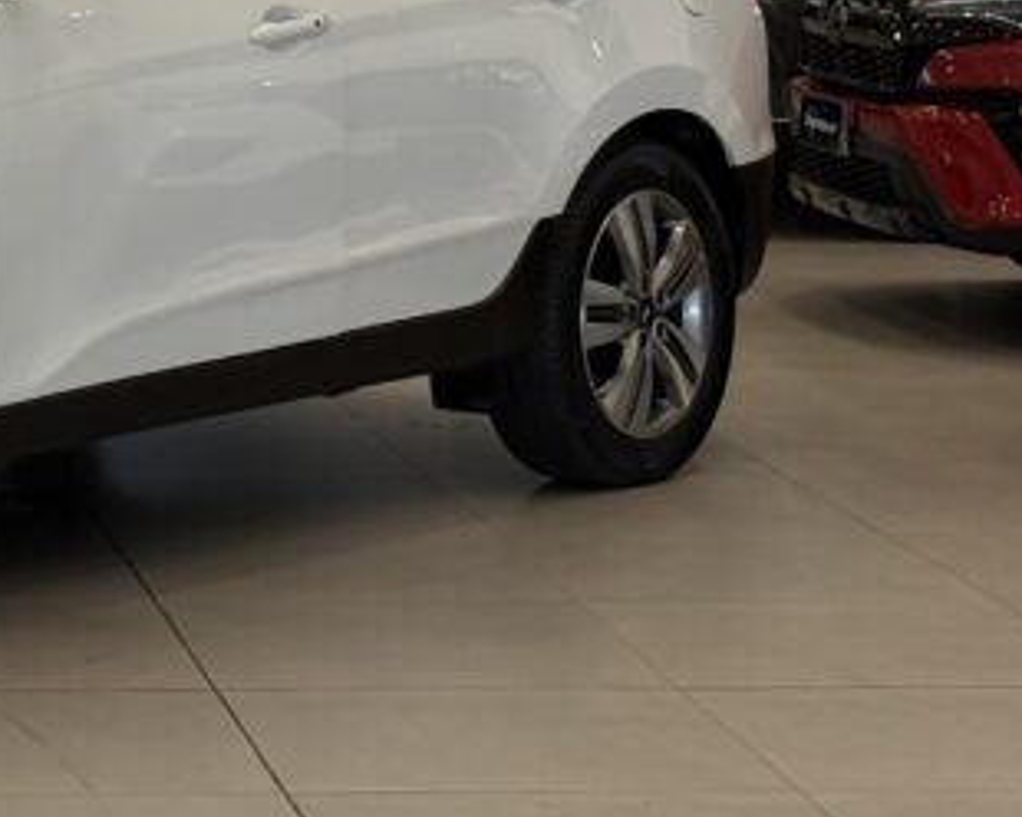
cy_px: 10
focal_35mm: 155
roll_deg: +0.3
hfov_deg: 12.1
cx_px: -284
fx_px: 4688
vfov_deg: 9.9
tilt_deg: -2.7
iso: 160
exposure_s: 1/120
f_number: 1.78
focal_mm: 6.76
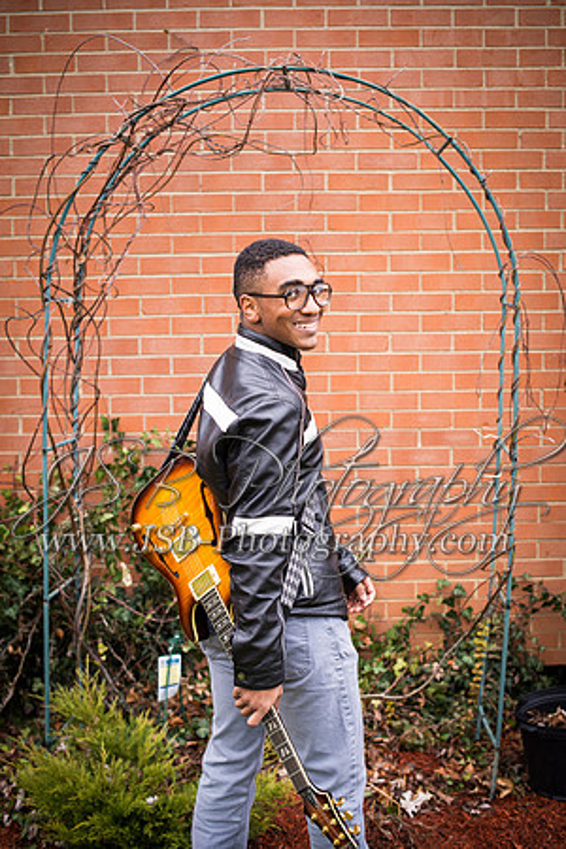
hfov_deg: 27.0
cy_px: 424
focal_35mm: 50
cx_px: 283
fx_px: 1179
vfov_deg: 39.6
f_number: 2.8
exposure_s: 1/100
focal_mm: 50
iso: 200
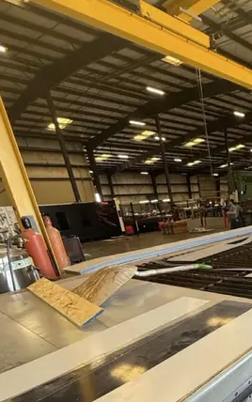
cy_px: 313
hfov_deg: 41.5
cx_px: 252
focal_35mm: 26
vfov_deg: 65.0
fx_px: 285
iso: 200
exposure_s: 1/120
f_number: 2.2
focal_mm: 2.2
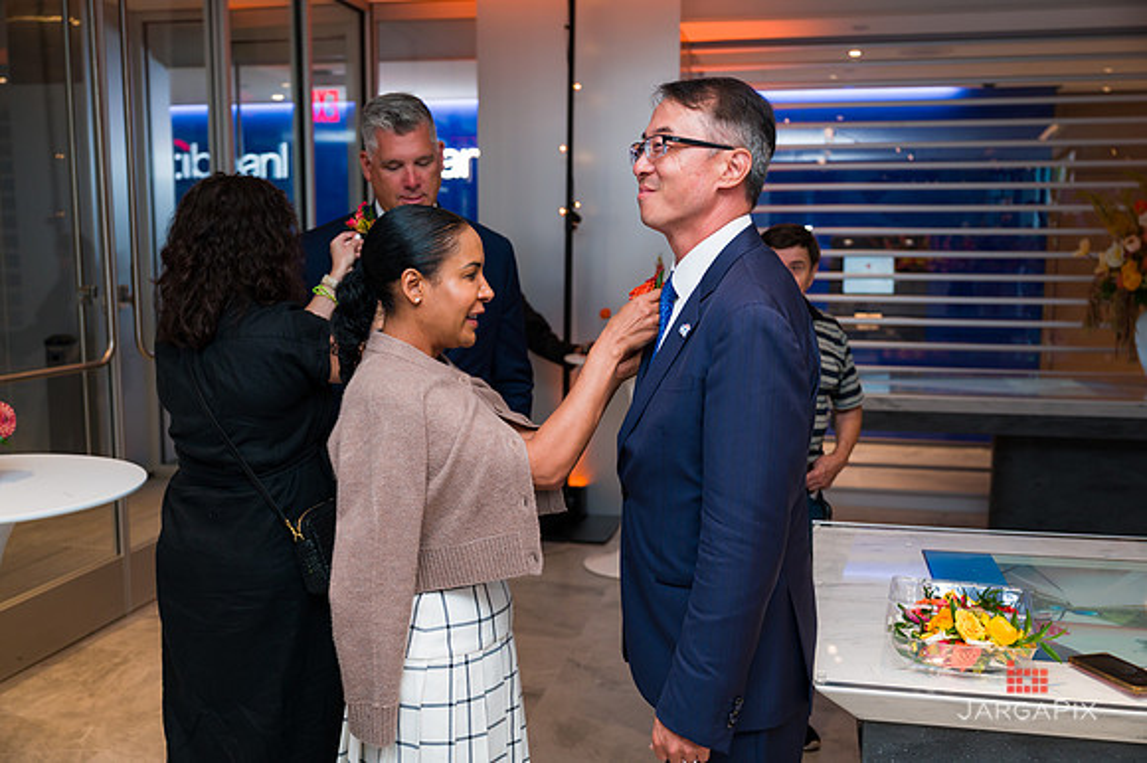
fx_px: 1104
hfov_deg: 54.9
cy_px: 380
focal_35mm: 35
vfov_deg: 38.1
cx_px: 575
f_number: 3.2
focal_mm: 34.5
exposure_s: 1/160
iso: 400
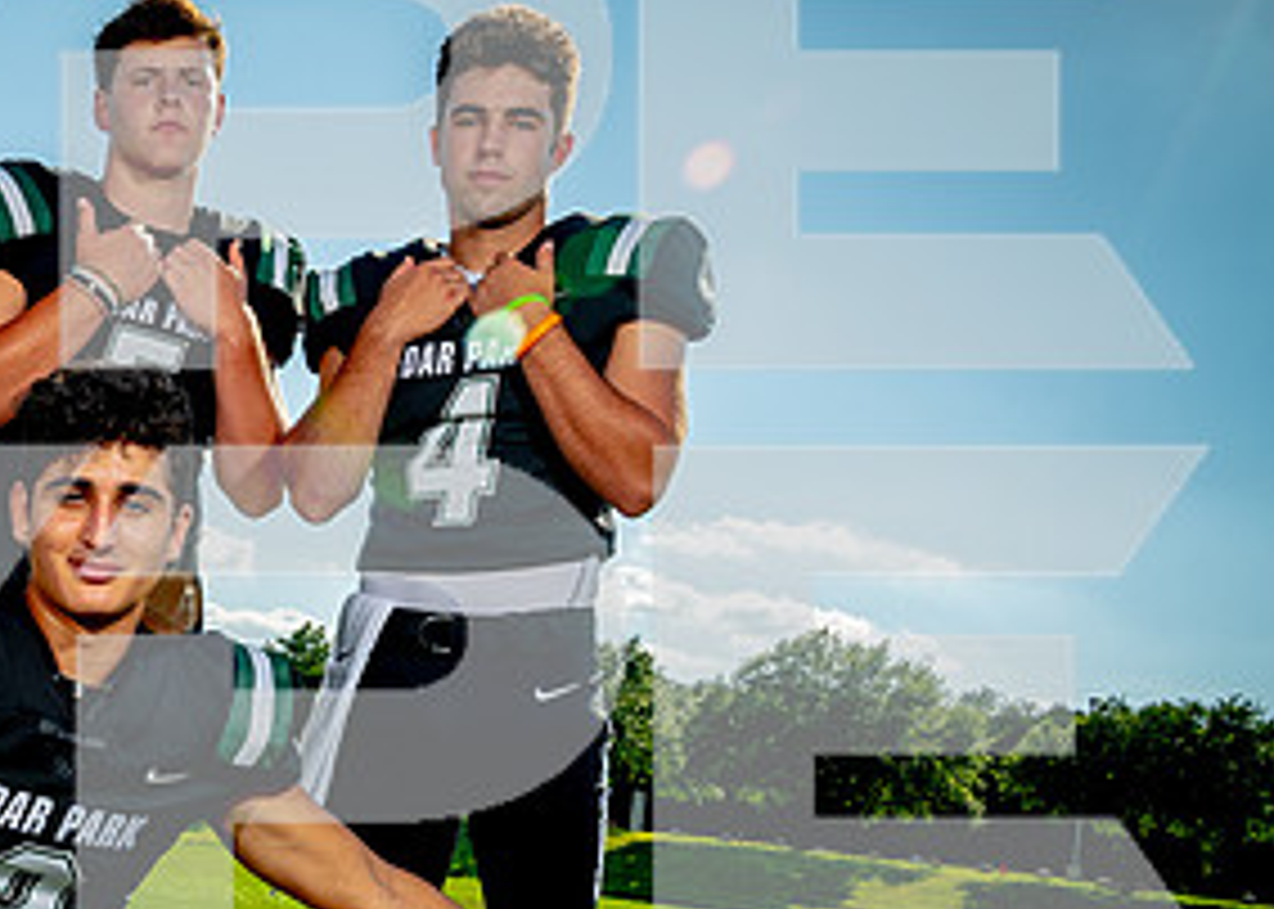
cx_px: 10
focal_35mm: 53
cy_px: 728
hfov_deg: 33.7
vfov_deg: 26.2
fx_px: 1917
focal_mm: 24
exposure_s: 1/125
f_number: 11
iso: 100
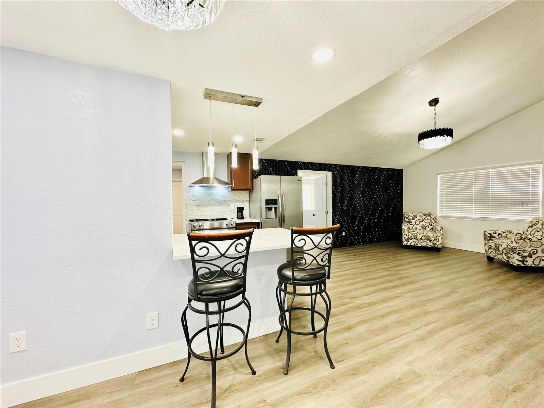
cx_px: 272
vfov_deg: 85.7
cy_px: 204
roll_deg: +0.3
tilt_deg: -0.9
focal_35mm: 14
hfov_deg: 102.1
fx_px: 220
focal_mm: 2.22
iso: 320
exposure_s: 1/120
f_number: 2.2
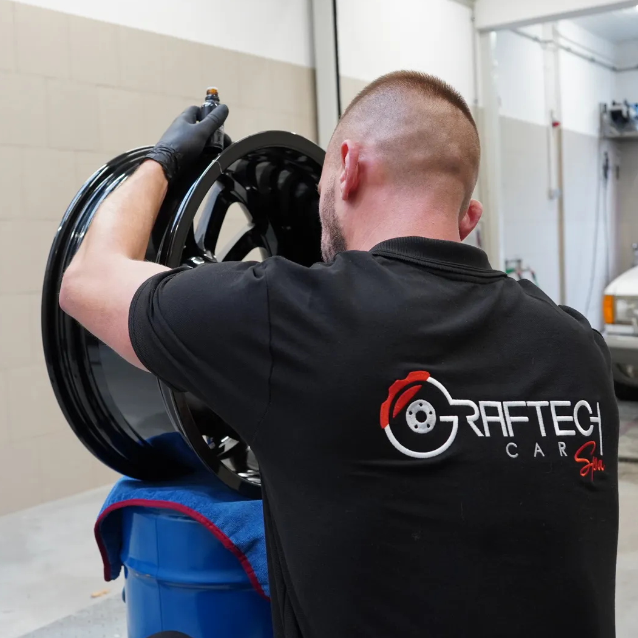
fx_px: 943
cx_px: 254
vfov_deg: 37.4
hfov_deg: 37.2
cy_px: 317
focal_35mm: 45
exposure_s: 1/160
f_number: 4
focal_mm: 23.3
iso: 1600
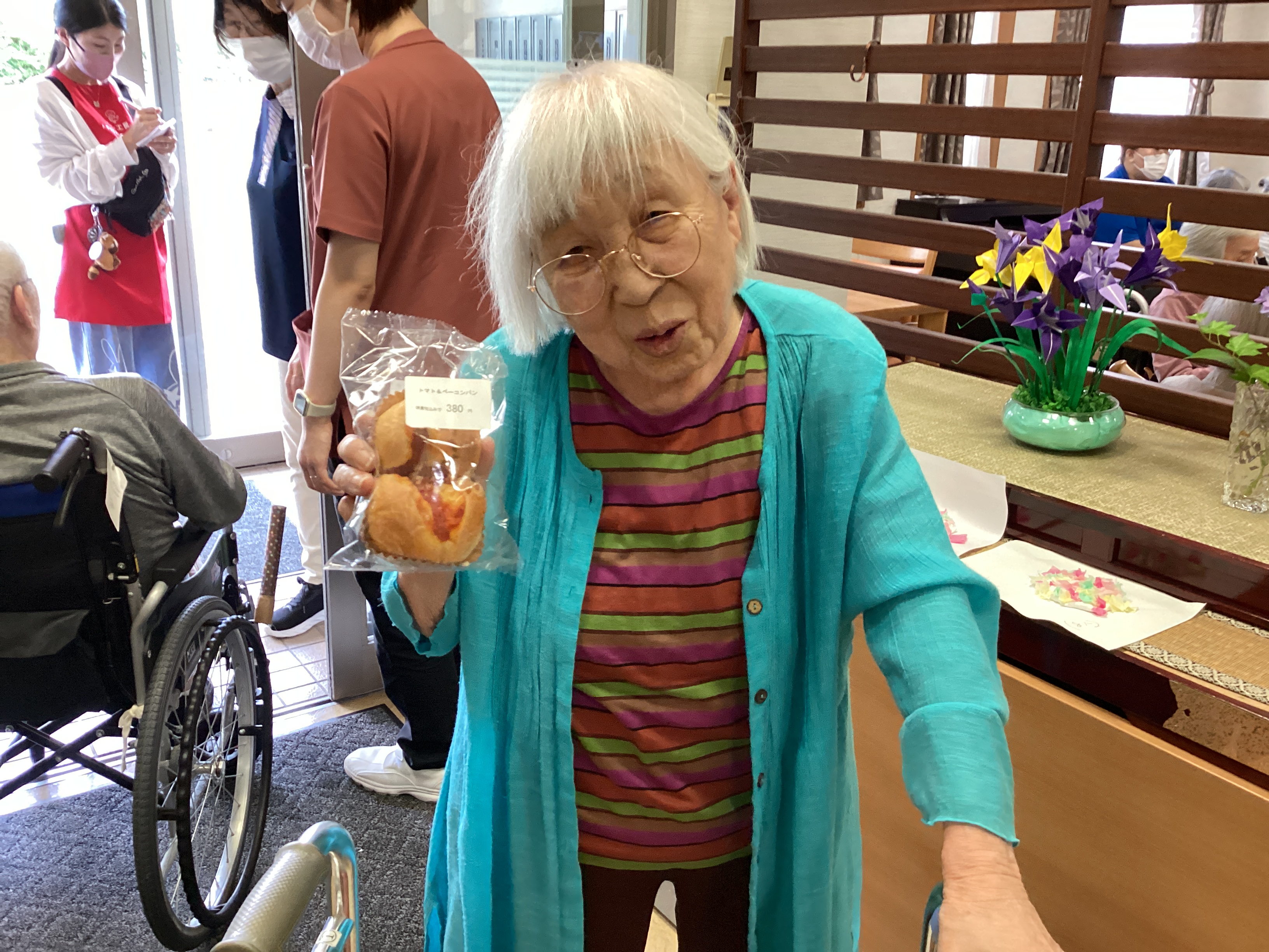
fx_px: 1136
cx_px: 634
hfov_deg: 58.4
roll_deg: -0.5
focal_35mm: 31
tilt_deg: -19.5
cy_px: 476
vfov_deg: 45.4
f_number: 2.4
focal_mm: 3.3
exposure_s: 1/50
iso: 250
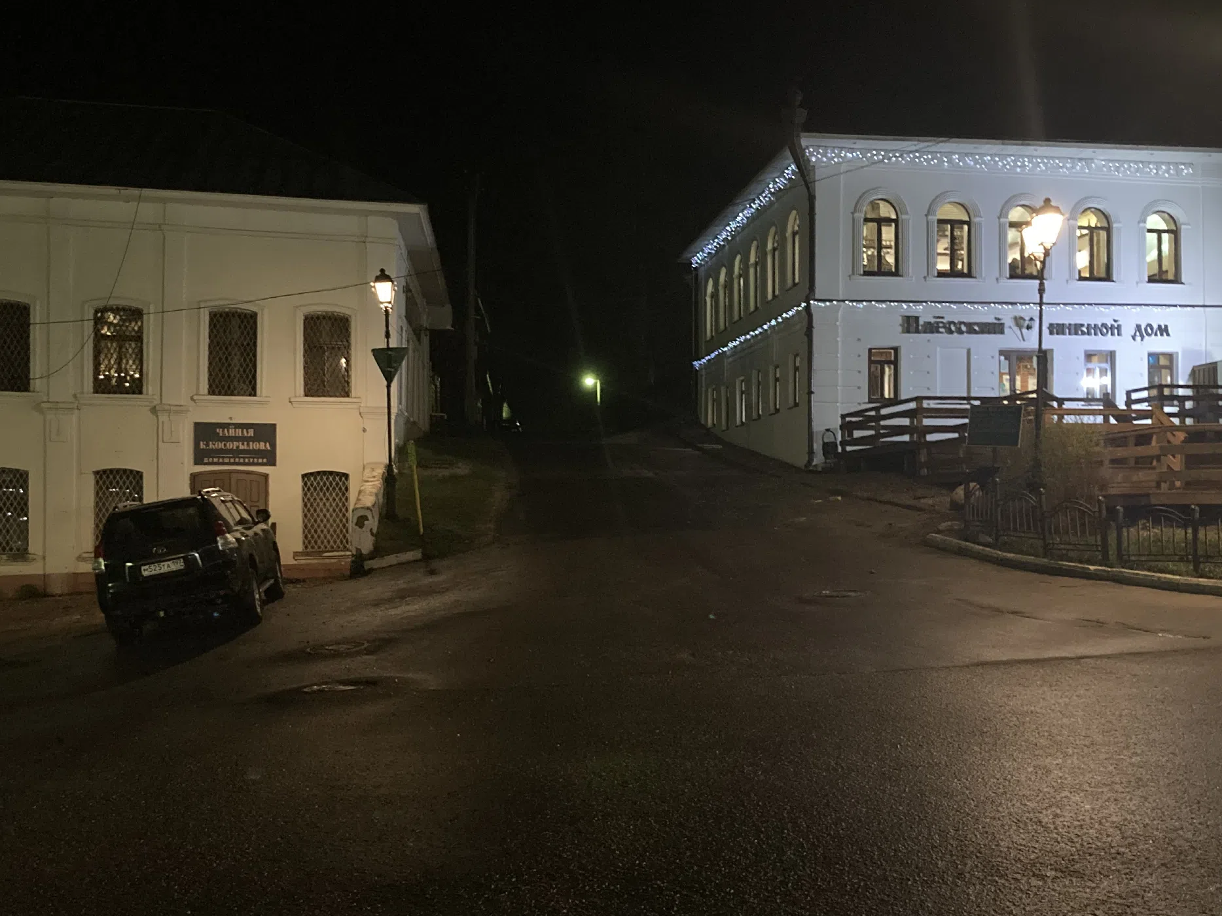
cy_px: 505
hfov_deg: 51.4
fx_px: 1271
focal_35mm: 36
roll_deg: +0.2
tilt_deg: +0.7
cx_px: 628
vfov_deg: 39.6
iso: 1250
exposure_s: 1/17
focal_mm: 3.99
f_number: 1.8
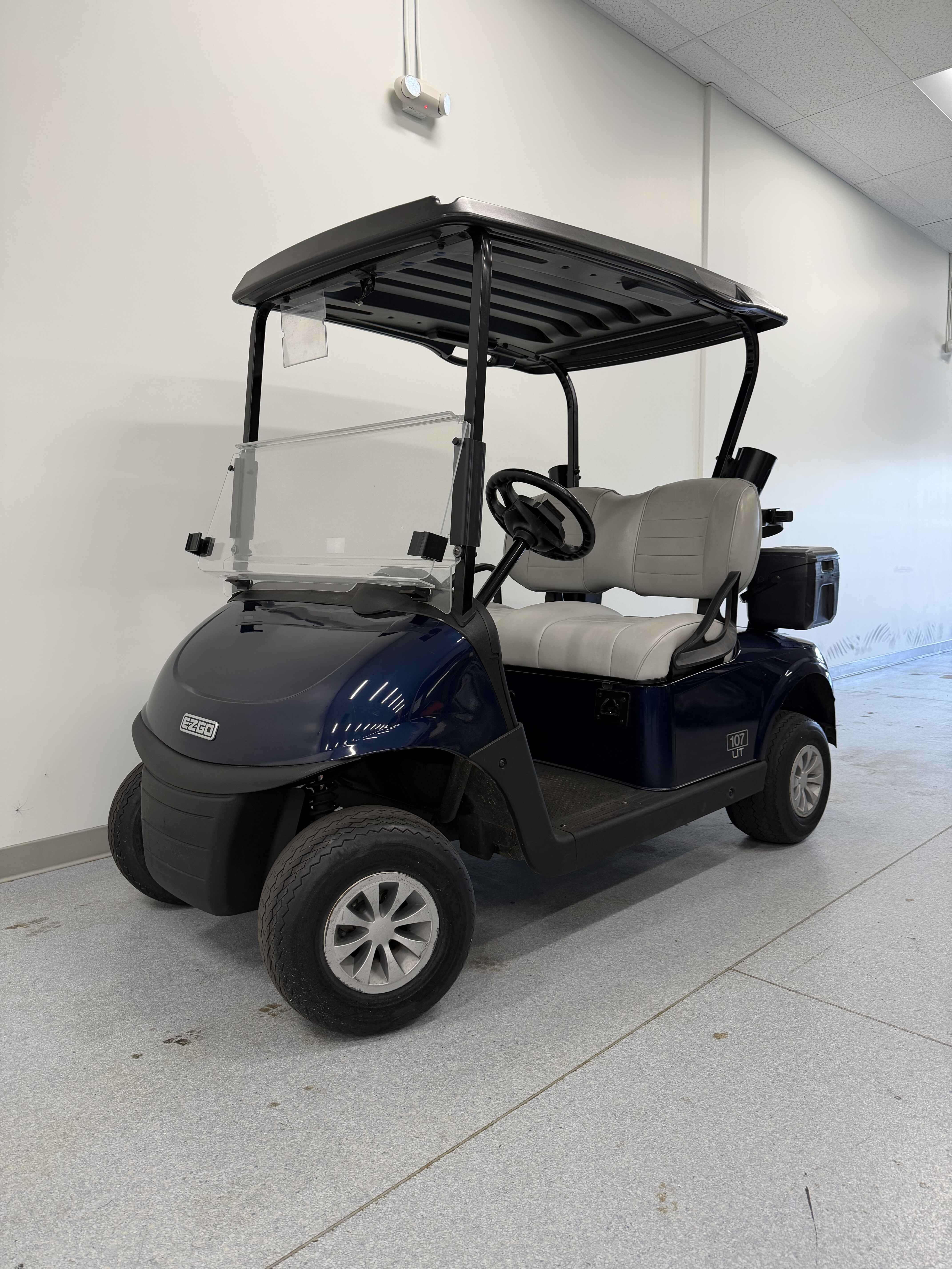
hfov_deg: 56.8
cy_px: 634
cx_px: 476
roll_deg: +1.2
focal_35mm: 24
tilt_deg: -6.2
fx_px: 880
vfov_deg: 71.6
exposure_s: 1/60
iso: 100
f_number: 1.78
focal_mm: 6.76
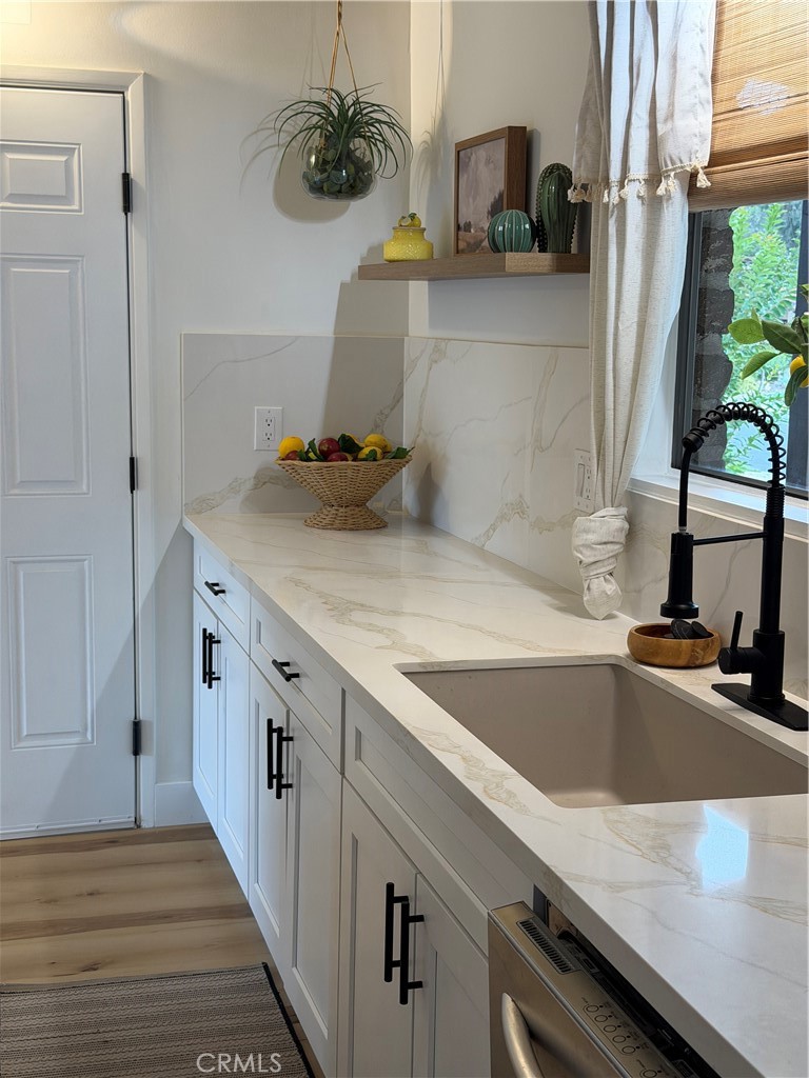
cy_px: 539
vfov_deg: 39.7
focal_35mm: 48
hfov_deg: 30.3
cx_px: 404
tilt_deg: -9.0
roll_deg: -1.2
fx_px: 1496
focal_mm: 6.76
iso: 80
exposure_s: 1/60
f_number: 1.78
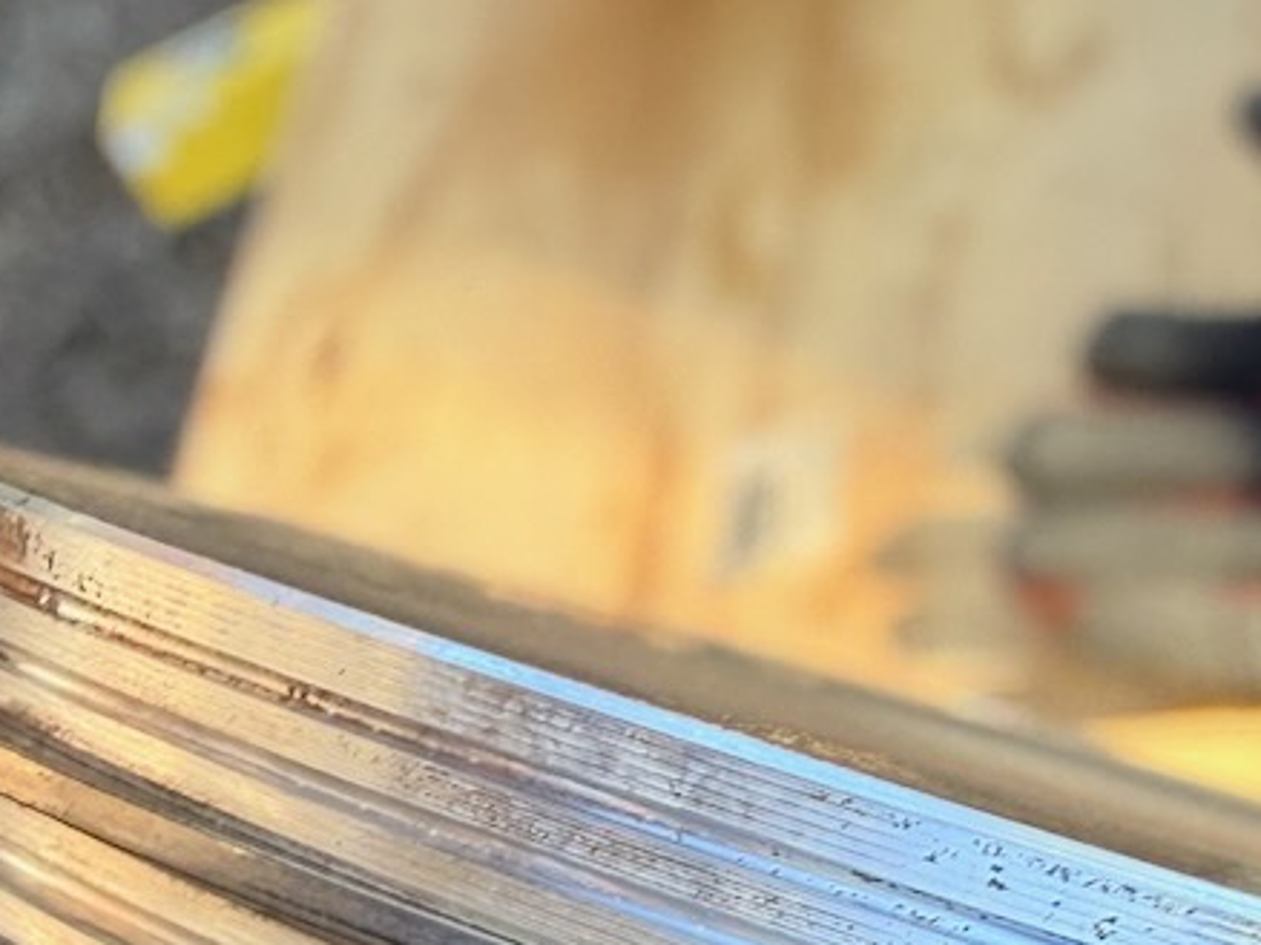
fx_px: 2549
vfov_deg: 19.1
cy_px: 1304
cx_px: 1198
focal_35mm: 70
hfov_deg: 26.6
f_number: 2.2
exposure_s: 1/121
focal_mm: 2.22
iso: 64
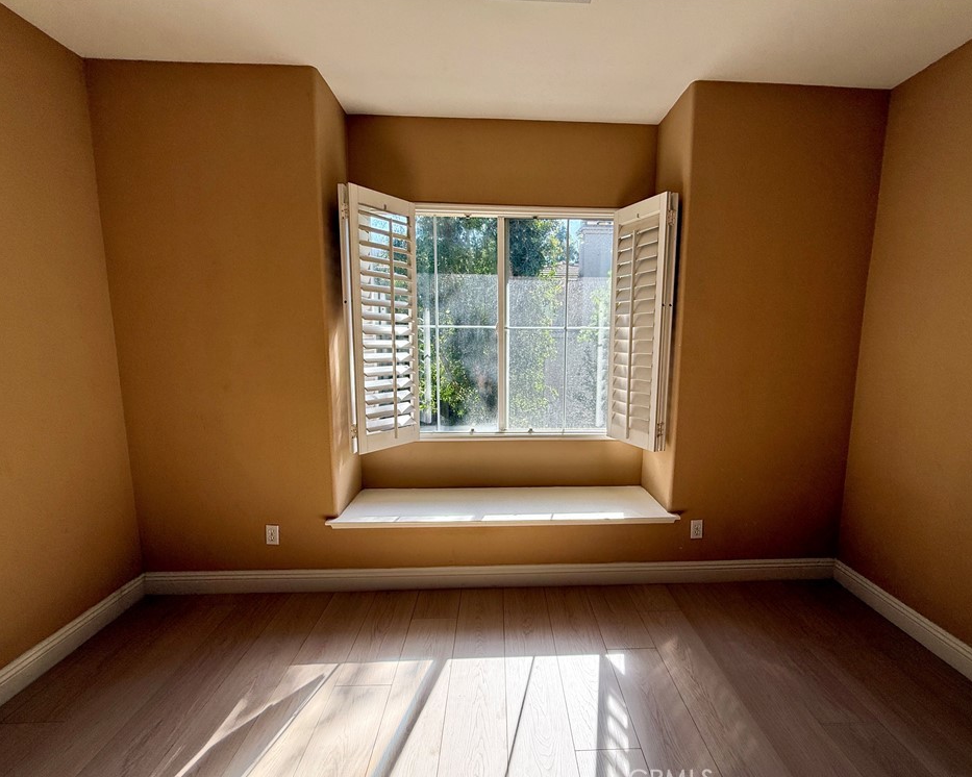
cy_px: 394
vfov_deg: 84.0
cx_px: 516
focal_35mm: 15
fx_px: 431
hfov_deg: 96.7
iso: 64
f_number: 2.2
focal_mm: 2.22
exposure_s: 1/324
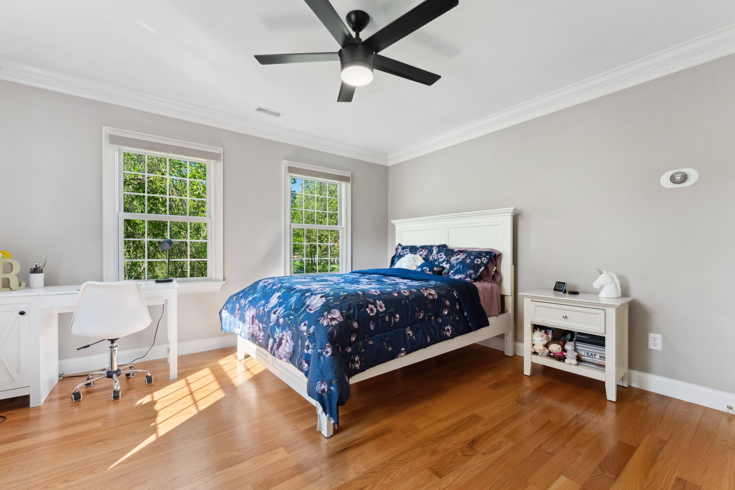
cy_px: 245
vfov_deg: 78.1
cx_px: 368
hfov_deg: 101.1
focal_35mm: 15
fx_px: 302
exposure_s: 1/60
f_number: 11
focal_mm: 14.8
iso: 1600
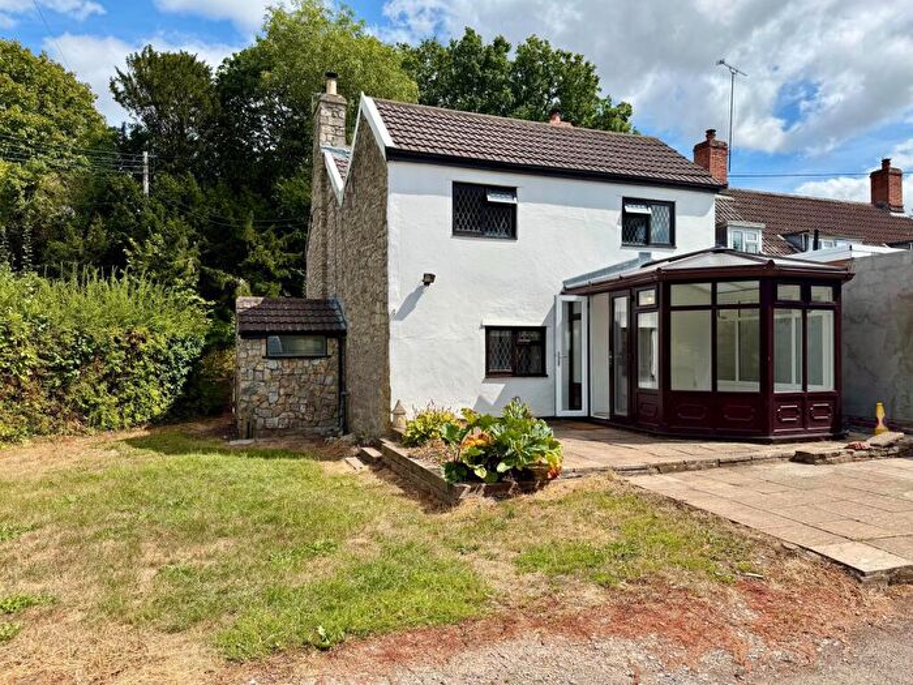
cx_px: 456
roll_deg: -0.1
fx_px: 633
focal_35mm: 24
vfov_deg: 56.8
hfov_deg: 71.6
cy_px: 342
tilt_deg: +1.4
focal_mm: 6.76
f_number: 1.78
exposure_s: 1/4405
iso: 80
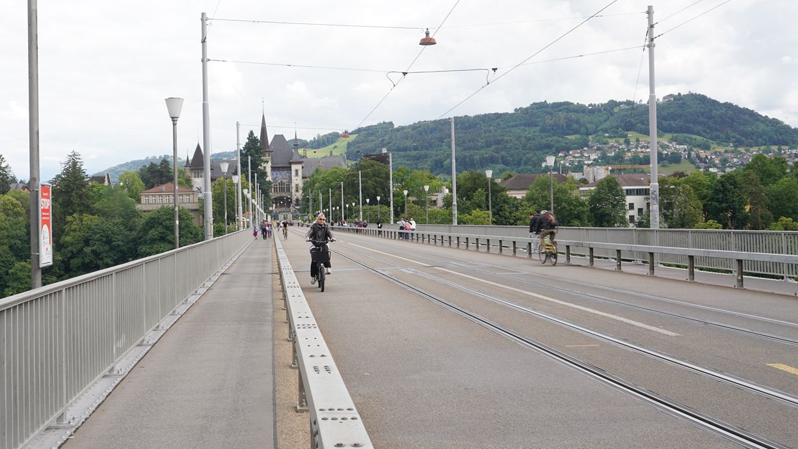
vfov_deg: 28.9
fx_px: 867
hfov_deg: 48.8
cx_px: 285
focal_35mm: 41
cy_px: 171
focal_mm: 24
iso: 100
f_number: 9
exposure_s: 1/100
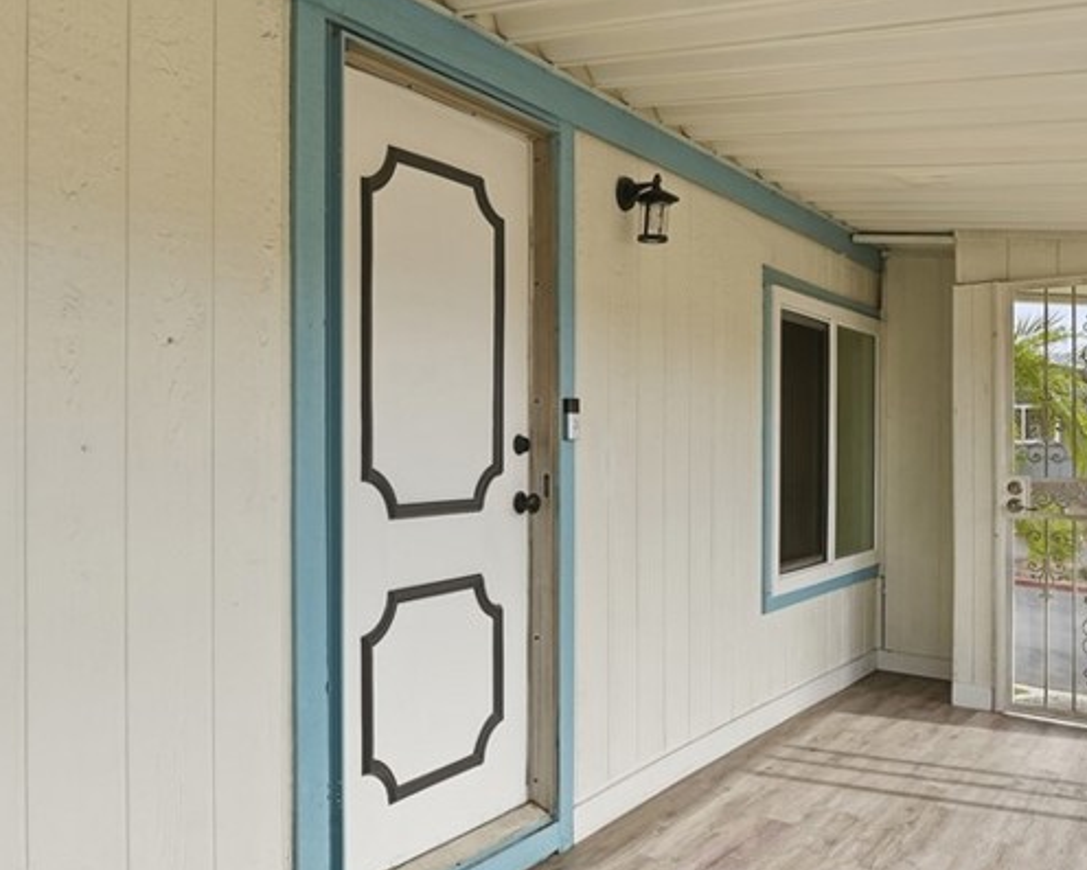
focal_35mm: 32
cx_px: 432
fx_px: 1029
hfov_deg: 55.3
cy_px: 447
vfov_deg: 45.8
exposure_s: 1/320
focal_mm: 16.5
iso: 250
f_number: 9
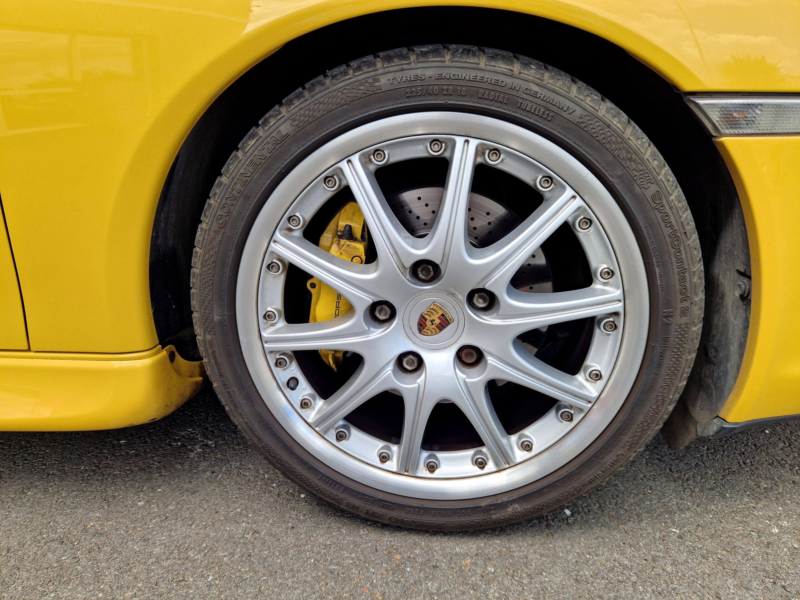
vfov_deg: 58.9
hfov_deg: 73.9
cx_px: 400
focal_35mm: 23
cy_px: 300
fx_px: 532
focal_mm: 5.4
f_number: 1.8
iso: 50
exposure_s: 1/323
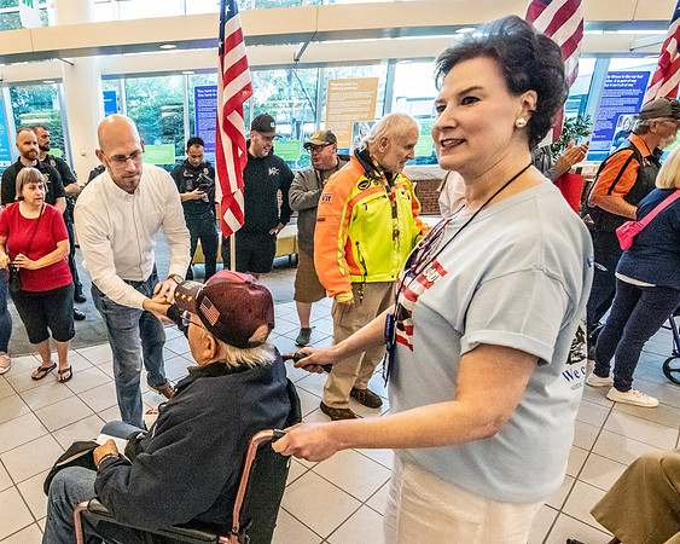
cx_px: 187
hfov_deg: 52.7
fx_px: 659
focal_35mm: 33
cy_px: 312
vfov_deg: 44.7
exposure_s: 1/320
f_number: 6.3
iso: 20000
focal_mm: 24
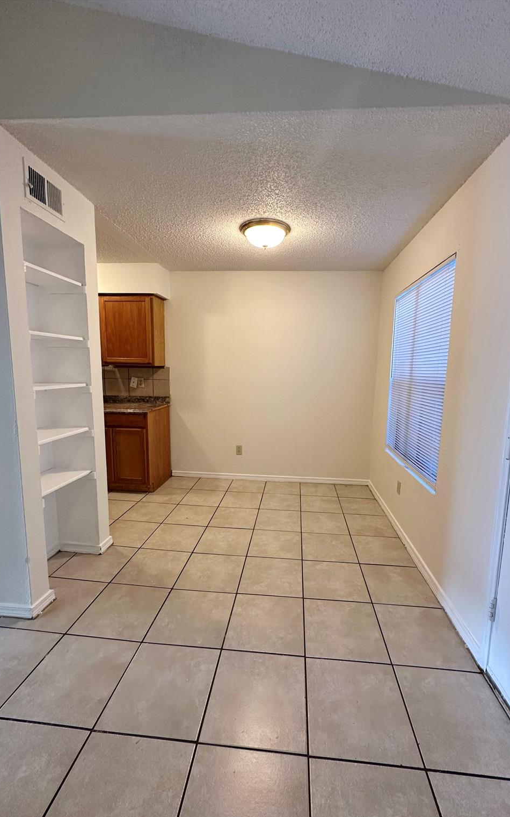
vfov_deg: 101.5
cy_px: 412
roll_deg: -2.8
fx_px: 334
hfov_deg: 74.7
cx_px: 267
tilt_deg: -7.9
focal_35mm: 15
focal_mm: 2.22
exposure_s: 1/60
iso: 160
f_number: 2.2
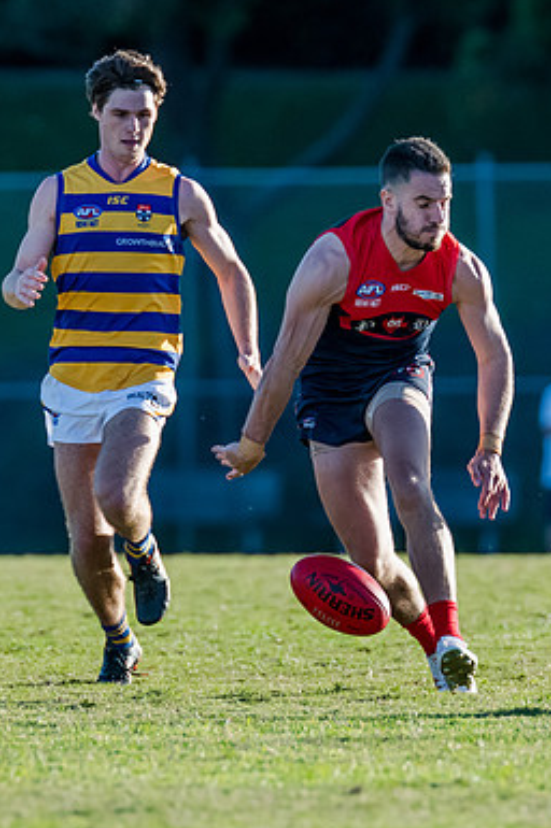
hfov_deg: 1.5
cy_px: 277
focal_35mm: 936
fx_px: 21526
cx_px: 293
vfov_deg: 2.2
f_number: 5.6
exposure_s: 1/2000
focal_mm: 420
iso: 1000
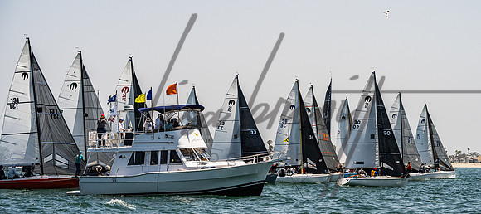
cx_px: 274
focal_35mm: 150
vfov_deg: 6.7
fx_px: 1830
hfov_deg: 15.0
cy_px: 109
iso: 400
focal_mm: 120
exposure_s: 1/2500
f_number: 8
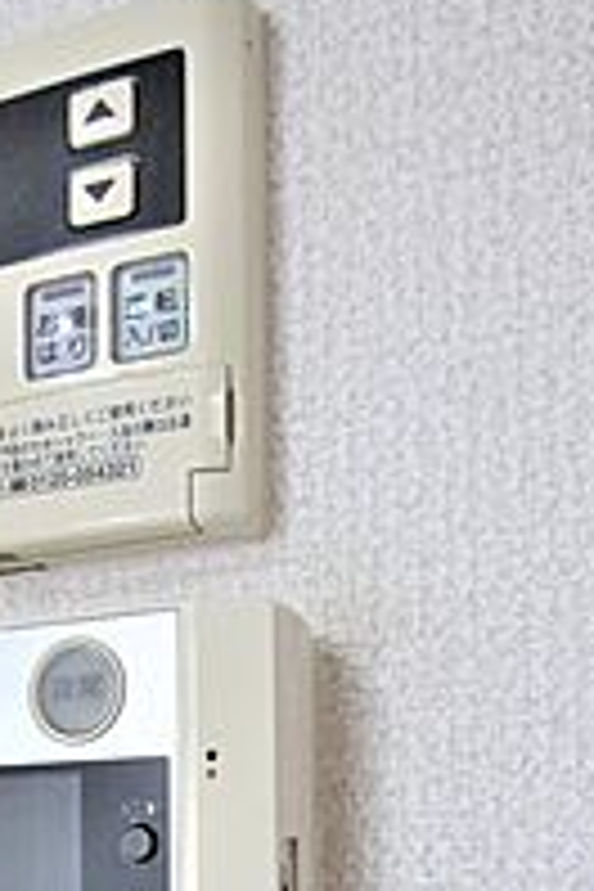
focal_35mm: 47
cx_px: 11
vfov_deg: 36.4
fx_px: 1168
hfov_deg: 27.1
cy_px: 940
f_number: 4
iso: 125
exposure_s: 1/30
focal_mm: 13
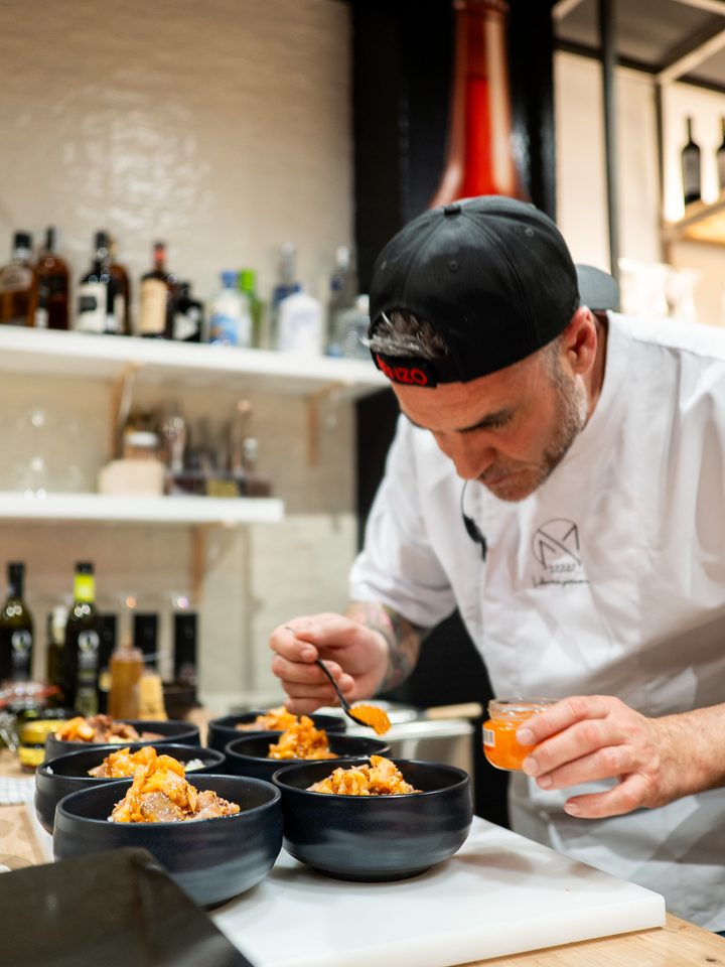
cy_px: 484
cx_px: 362
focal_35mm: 34
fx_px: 949
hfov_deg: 41.8
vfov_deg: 54.0
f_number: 1.2
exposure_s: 1/40
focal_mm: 17
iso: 200
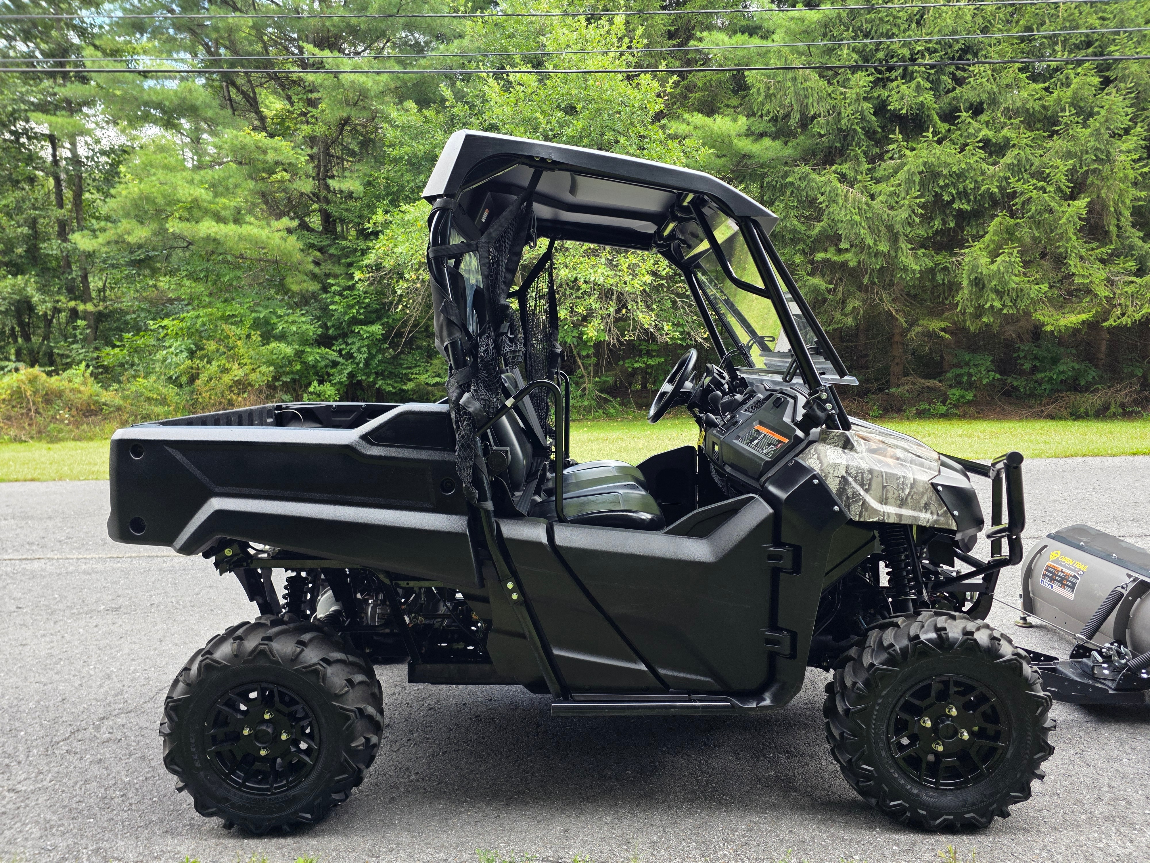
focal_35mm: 23
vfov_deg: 58.9
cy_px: 432
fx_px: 764
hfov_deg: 73.9
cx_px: 575
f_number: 1.7
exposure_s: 1/180
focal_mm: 6.3
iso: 50
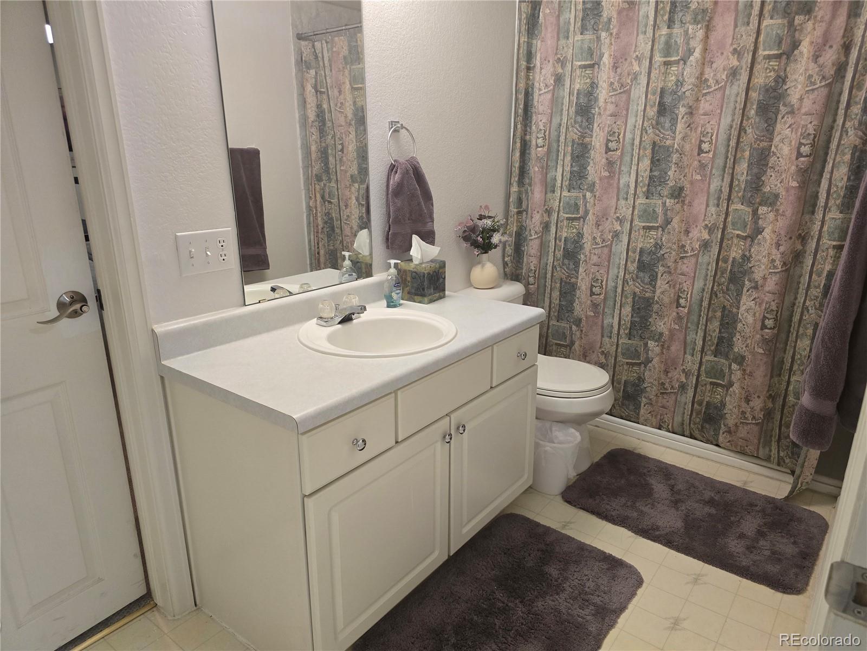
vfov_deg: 58.9
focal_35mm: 23
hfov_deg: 73.9
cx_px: 434
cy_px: 326
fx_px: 576
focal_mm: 6.3
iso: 400
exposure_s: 1/120
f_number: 1.7
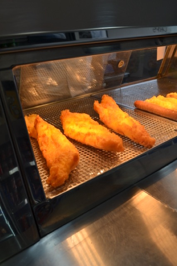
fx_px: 243
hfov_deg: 40.0
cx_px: 88
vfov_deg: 57.2
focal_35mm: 33
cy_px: 133
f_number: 5.6
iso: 125
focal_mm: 22
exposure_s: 1/60
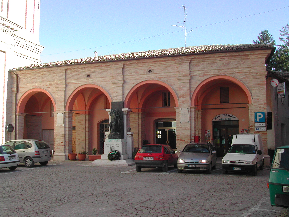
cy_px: 108
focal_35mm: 38
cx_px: 144
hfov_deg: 49.0
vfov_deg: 37.7
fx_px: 317
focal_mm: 8
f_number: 7.6
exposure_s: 1/90.7
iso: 100
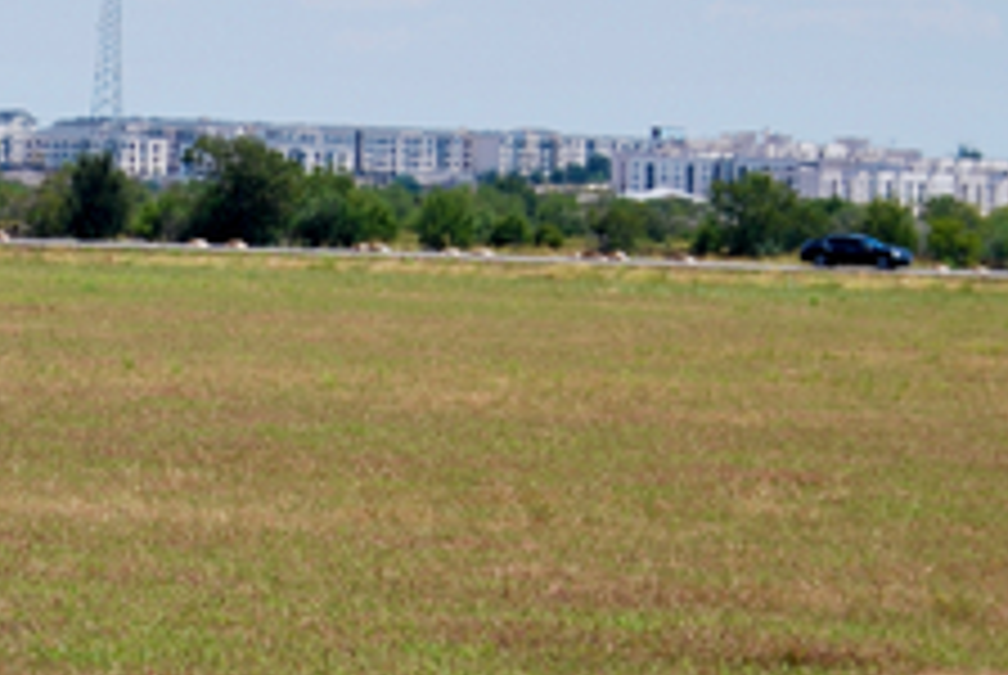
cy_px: 130
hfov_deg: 7.4
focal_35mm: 278
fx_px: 7806
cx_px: -18
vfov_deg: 4.9
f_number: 5.6
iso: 100
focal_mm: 65
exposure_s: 1/500
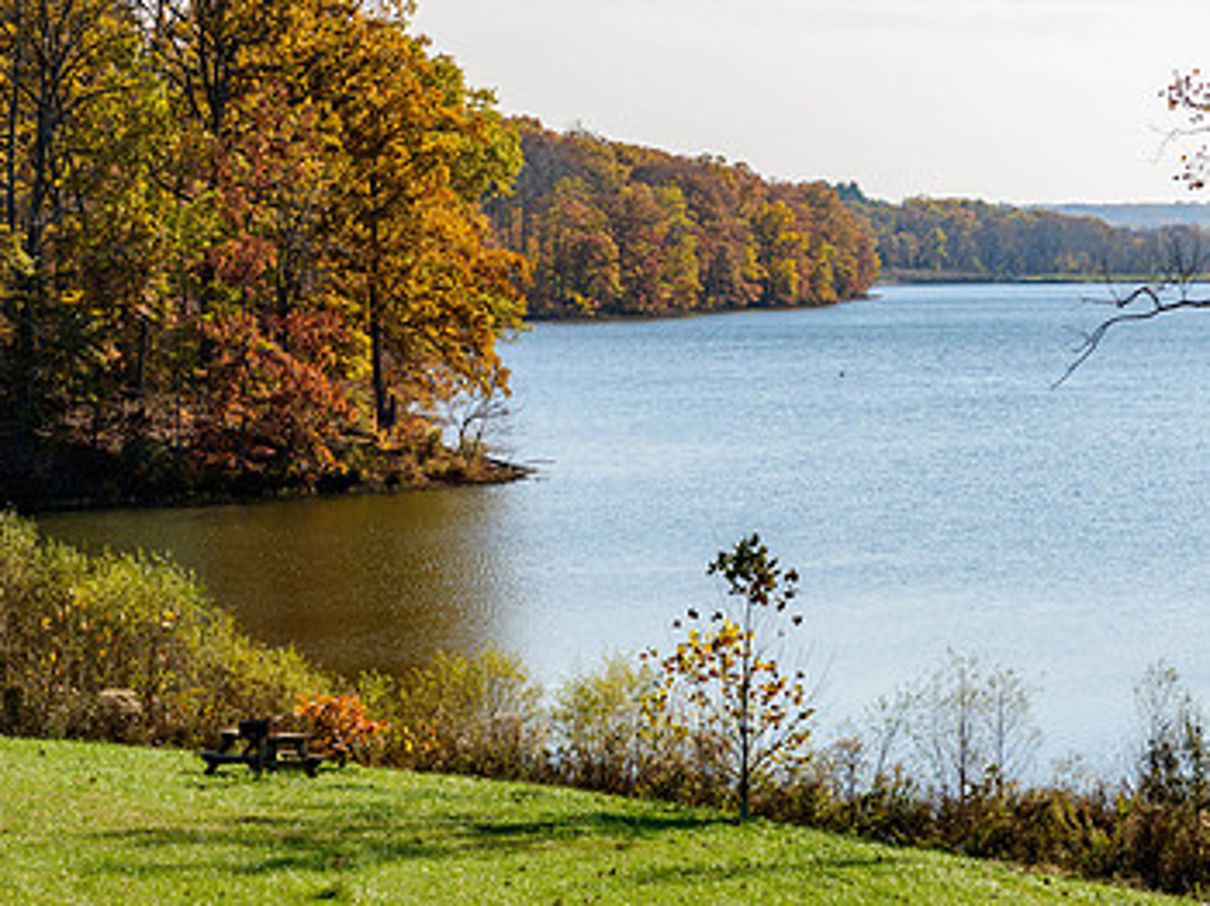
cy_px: 424
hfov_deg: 16.3
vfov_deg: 12.2
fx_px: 4227
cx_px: 536
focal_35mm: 121
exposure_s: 1/500
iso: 200
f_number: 7.1
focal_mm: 70
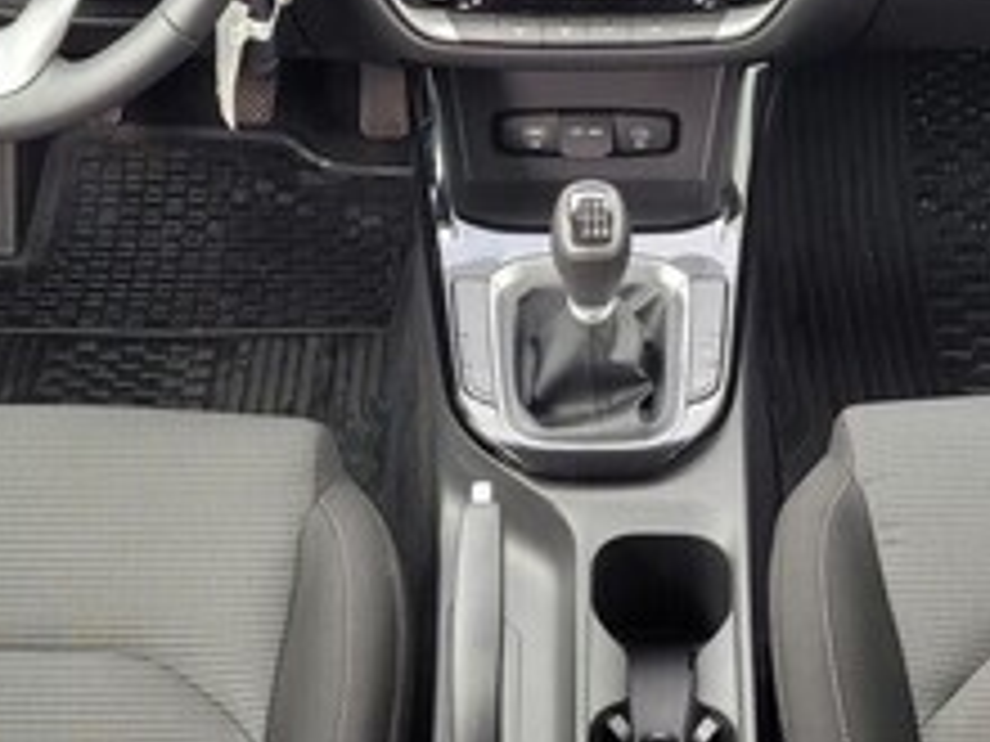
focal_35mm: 65
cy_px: 281
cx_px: 590
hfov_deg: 29.8
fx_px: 1859
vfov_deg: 22.5
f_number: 1.8
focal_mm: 5.4
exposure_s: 1/100
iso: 80
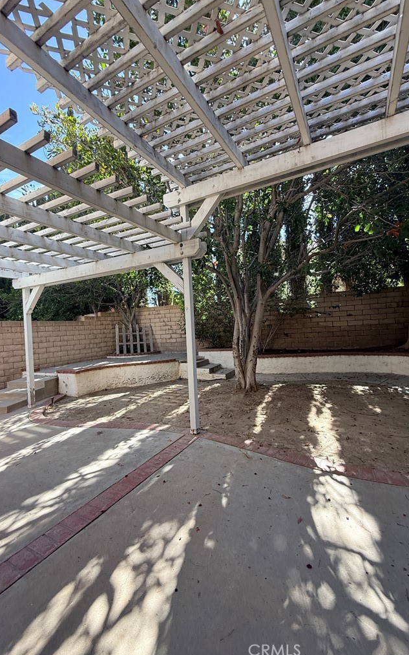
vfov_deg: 101.5
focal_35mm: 15
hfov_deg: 74.8
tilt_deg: -0.4
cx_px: 213
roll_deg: +2.5
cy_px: 328
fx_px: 268
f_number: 2.2
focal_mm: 2.22
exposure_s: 1/217
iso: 64
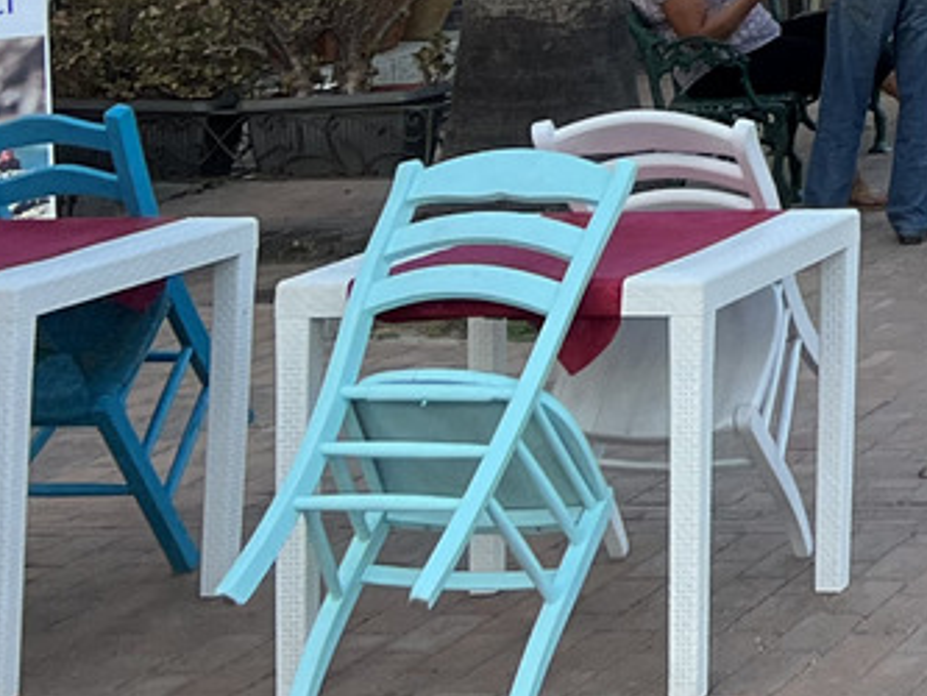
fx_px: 3349
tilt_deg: +3.1
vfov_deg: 11.0
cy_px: -615
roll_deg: +0.8
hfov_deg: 13.9
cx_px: 1720
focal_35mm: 125
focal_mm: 5.7
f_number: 1.5
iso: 50
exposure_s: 1/738
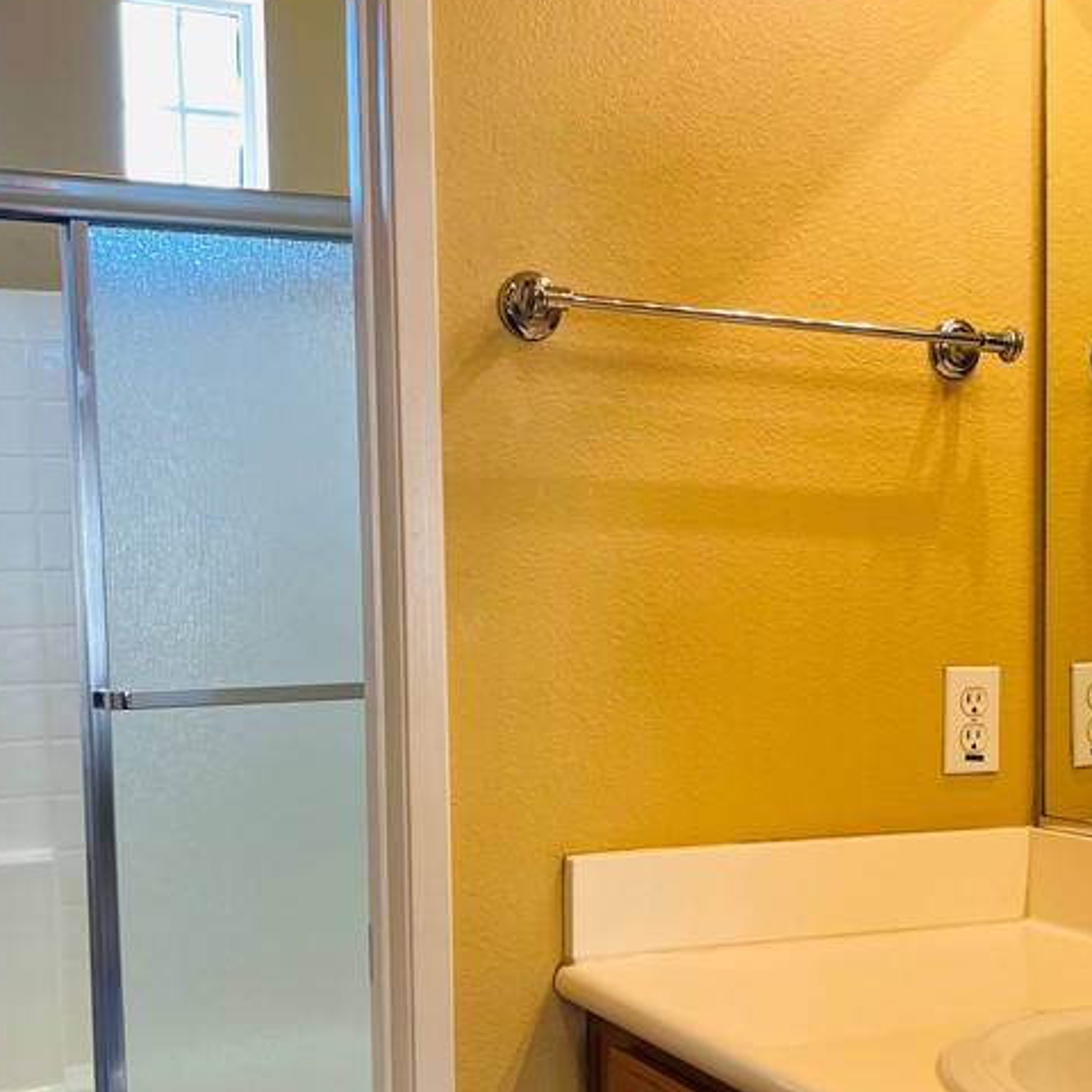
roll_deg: +1.1
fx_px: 1749
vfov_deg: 34.5
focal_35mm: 49
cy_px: 696
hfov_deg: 34.5
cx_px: 662
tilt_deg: -3.8
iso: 80
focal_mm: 5.1
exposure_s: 1/120
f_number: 1.6
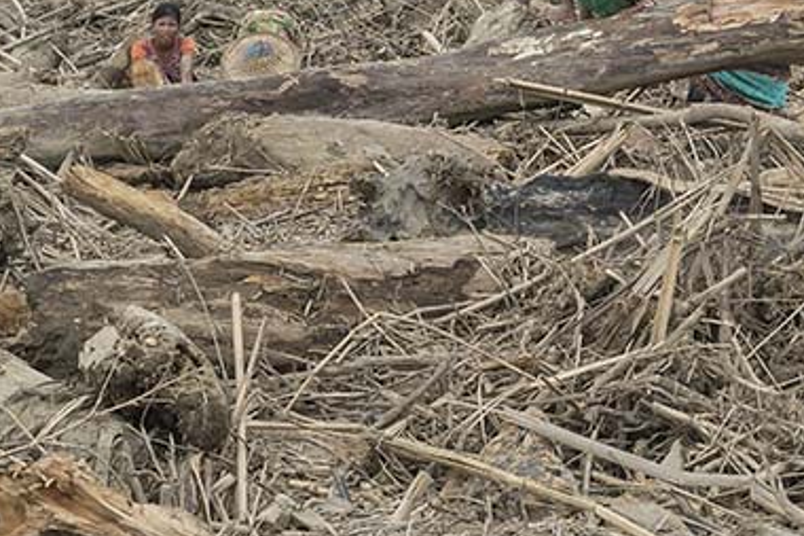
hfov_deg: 11.6
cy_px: 71
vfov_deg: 7.7
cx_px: 620
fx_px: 3951
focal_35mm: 177
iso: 1250
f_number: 18
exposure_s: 1/400
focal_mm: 70
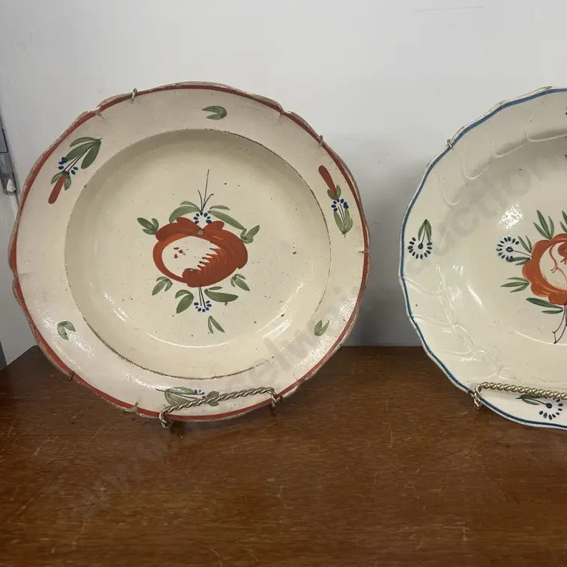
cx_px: 384
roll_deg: +0.8
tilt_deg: -20.5
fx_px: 537
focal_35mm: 29
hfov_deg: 54.4
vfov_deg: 55.6
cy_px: 282
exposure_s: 1/100
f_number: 1.78
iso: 160
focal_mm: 6.86
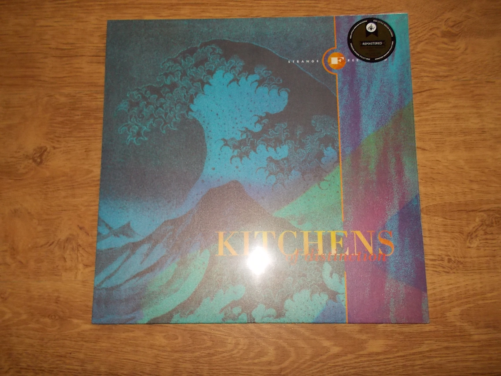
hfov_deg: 61.7
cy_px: 188
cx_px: 250
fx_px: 420
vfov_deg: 48.2
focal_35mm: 29
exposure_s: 1/30
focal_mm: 4.1
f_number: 3.3
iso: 200
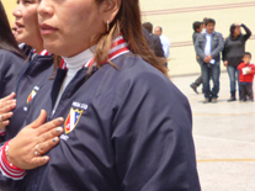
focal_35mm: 73
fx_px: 537
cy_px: 136
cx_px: -46
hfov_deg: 24.4
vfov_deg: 20.0
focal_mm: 5
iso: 100
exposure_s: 1/640
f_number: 3.1
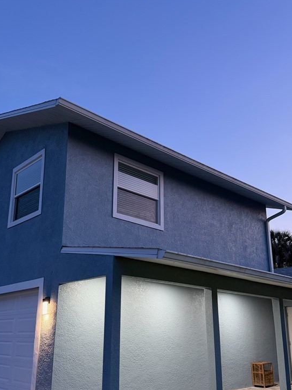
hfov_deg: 41.8
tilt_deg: +15.4
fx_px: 383
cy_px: 227
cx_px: 141
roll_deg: -0.4
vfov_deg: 53.7
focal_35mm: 34
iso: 400
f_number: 1.78
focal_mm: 6.76
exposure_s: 1/60
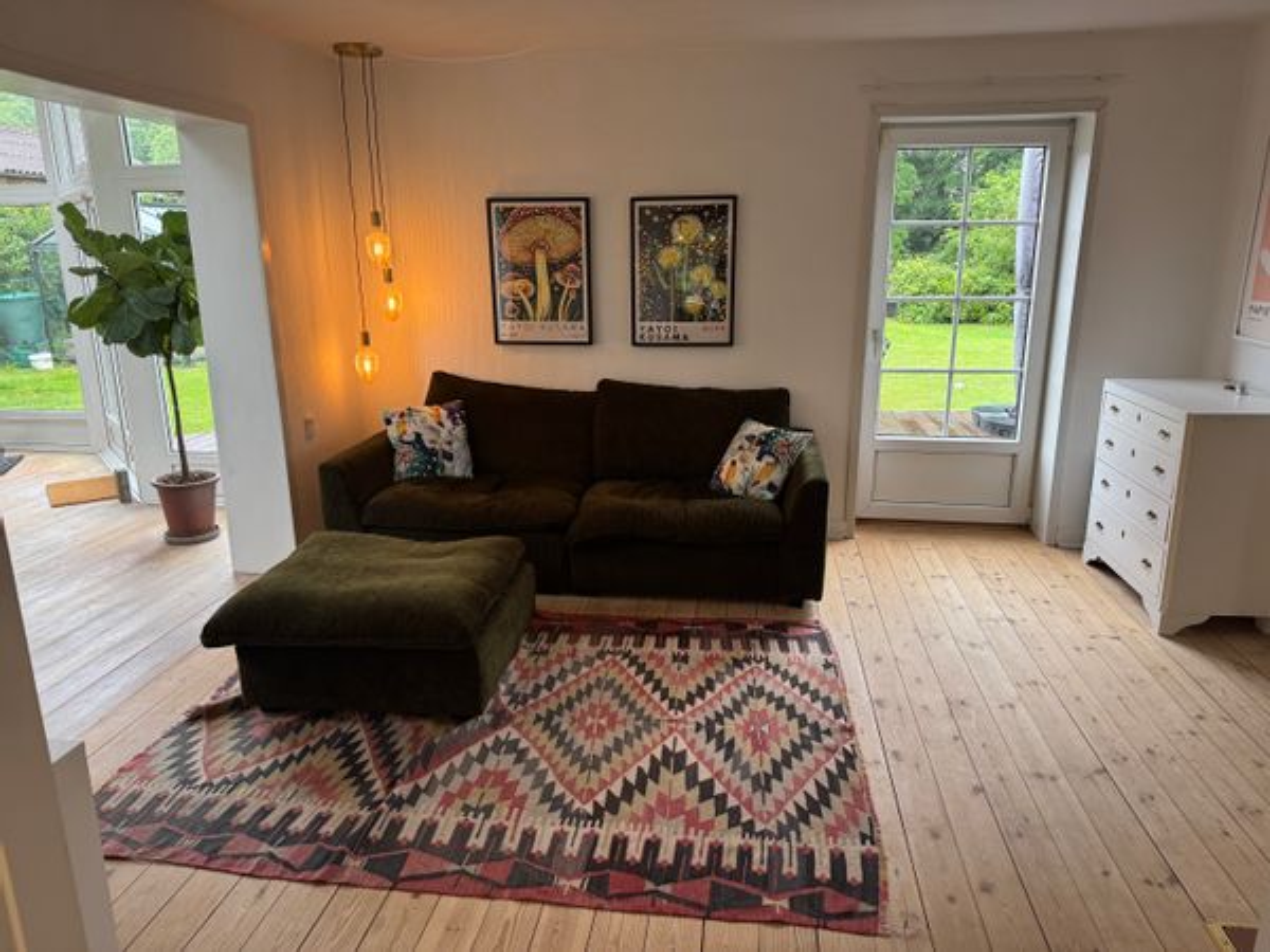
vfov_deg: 56.8
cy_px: 476
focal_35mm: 24
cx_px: 635
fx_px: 881
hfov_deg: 71.6
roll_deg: +0.6
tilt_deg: -14.5
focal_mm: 6.76
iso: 125
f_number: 1.78
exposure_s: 1/121
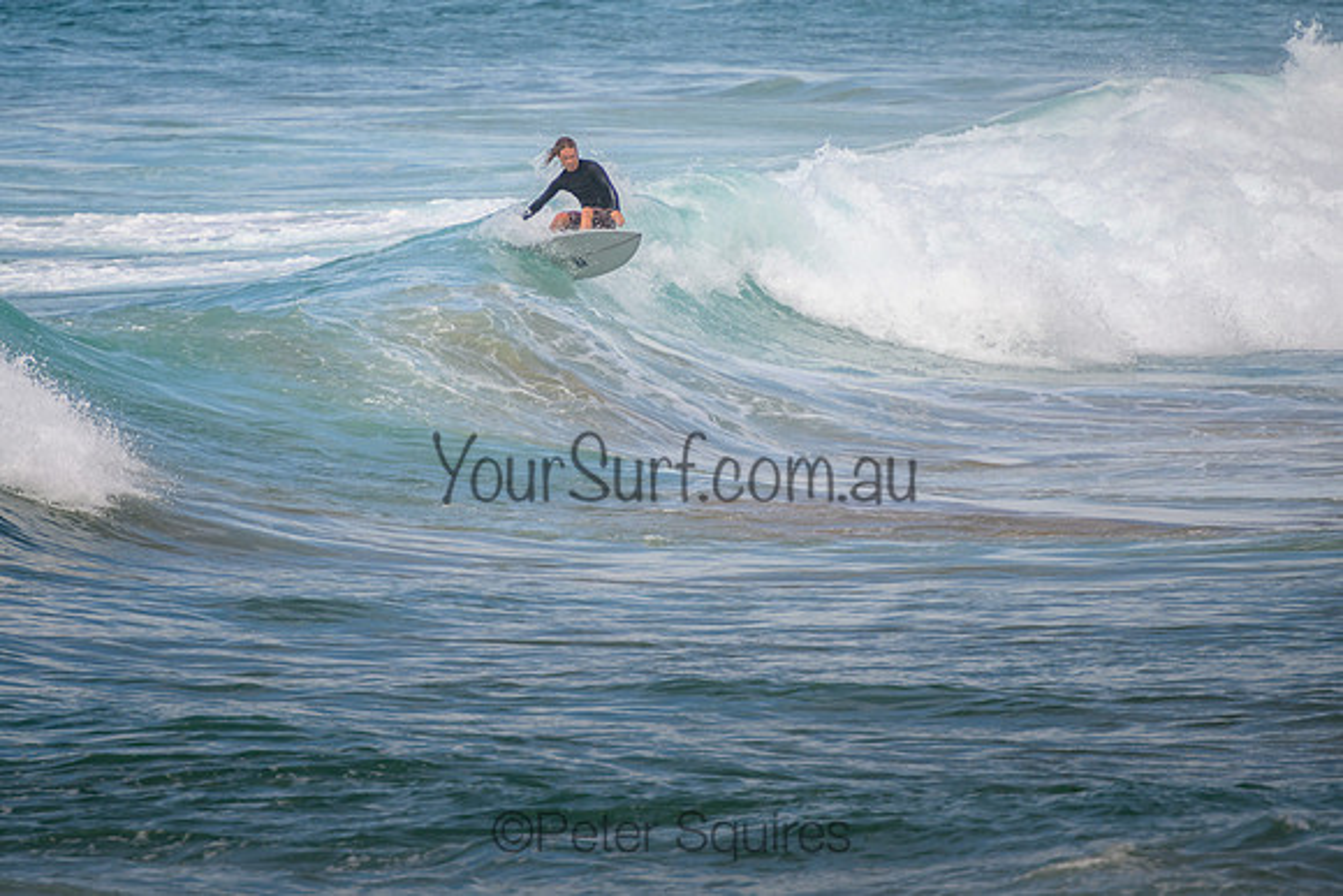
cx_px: 552
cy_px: 291
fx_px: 20497
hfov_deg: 3.8
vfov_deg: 2.5
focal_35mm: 549
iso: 280
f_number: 5.6
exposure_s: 1/2000
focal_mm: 400
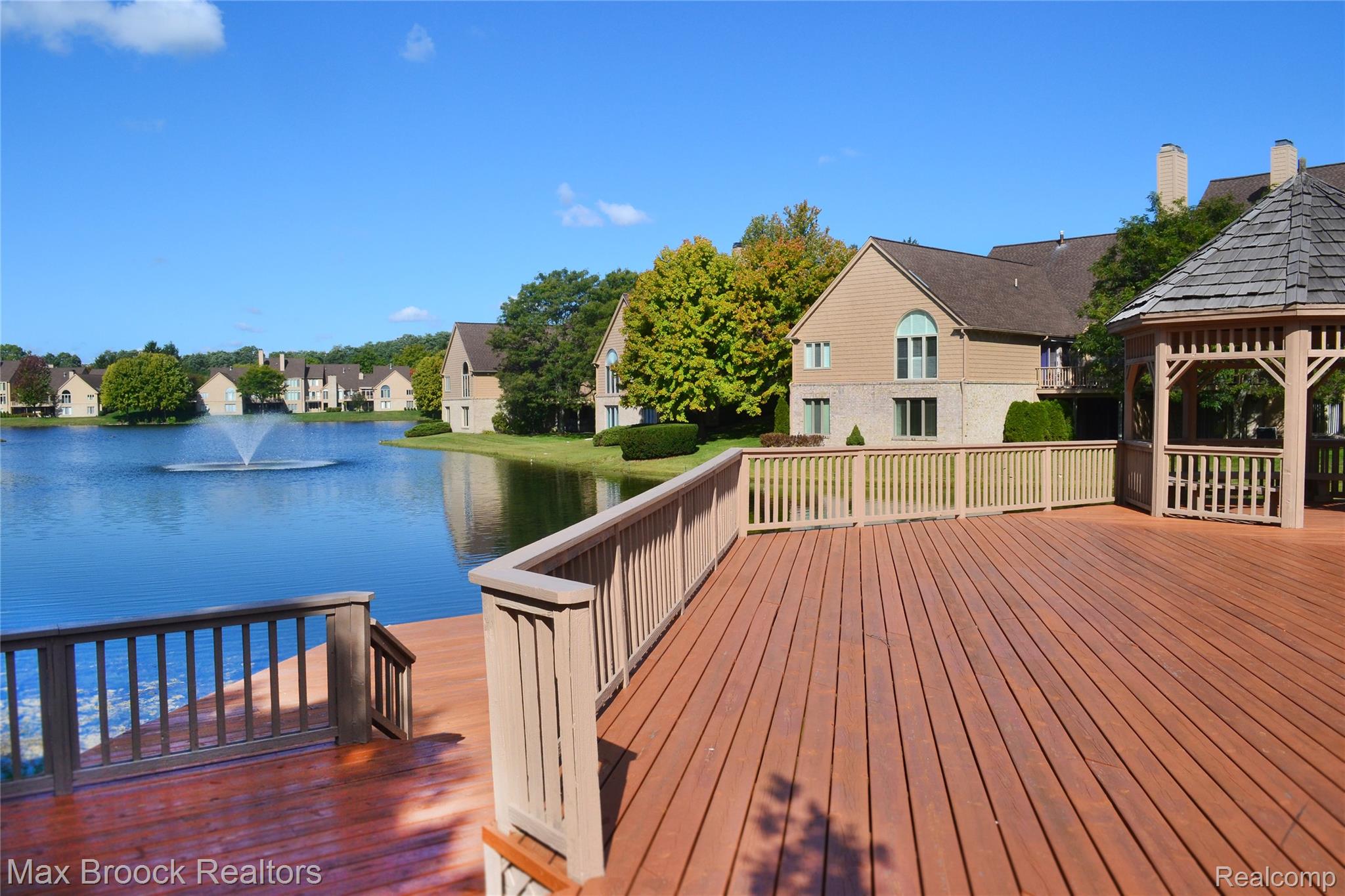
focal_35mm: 27
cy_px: 448
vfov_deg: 47.9
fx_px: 1009
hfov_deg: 67.4
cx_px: 672
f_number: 11
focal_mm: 18
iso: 400
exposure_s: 1/500
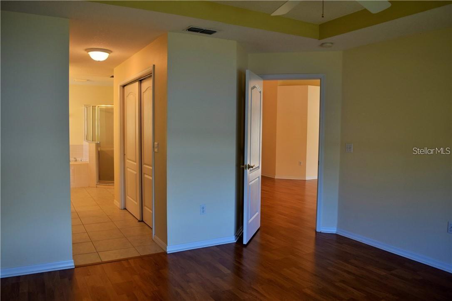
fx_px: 339
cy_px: 150
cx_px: 226
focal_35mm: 27
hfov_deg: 67.4
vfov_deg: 47.9
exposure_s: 1/80
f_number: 4.5
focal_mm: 18
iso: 400
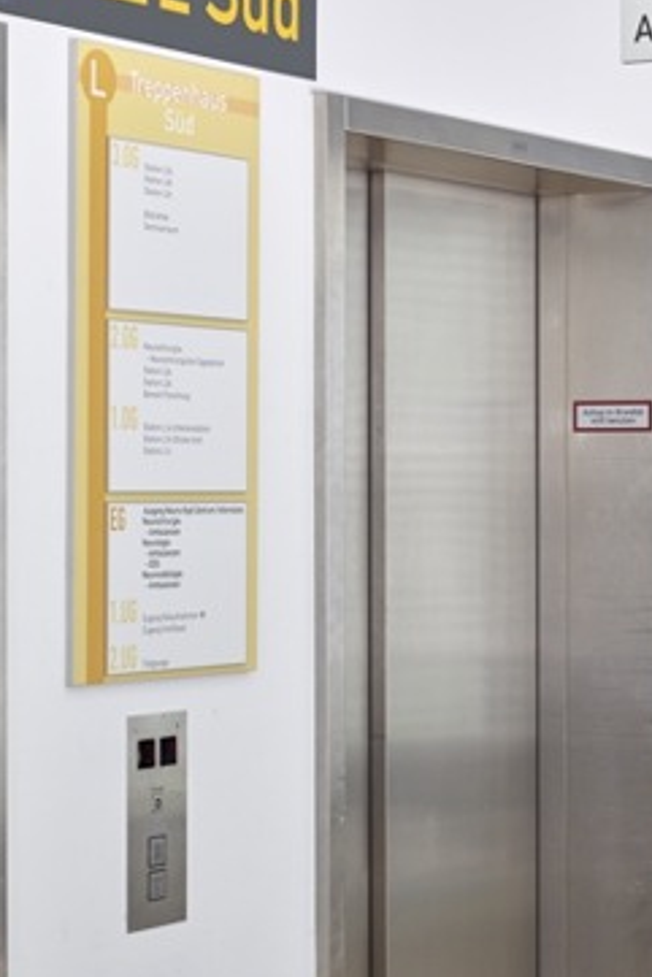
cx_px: 549
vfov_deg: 41.0
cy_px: 432
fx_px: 1303
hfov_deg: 27.4
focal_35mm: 48
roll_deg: -0.6
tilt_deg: -0.2
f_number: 1.8
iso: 32
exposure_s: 1/33
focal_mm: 3.99
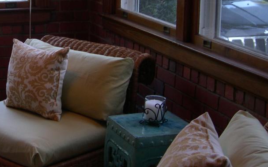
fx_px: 621
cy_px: 19
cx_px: 17
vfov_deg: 15.2
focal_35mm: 85
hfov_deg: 23.6
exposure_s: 1/35.3
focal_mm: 8
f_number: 2.8
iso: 100
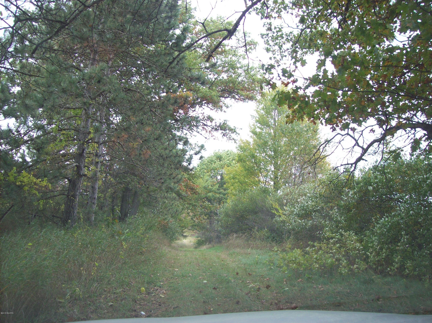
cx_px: 216
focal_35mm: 36
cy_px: 162
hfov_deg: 51.4
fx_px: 449
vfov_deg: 39.6
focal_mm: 6
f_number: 2.7
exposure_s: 1/102
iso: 80
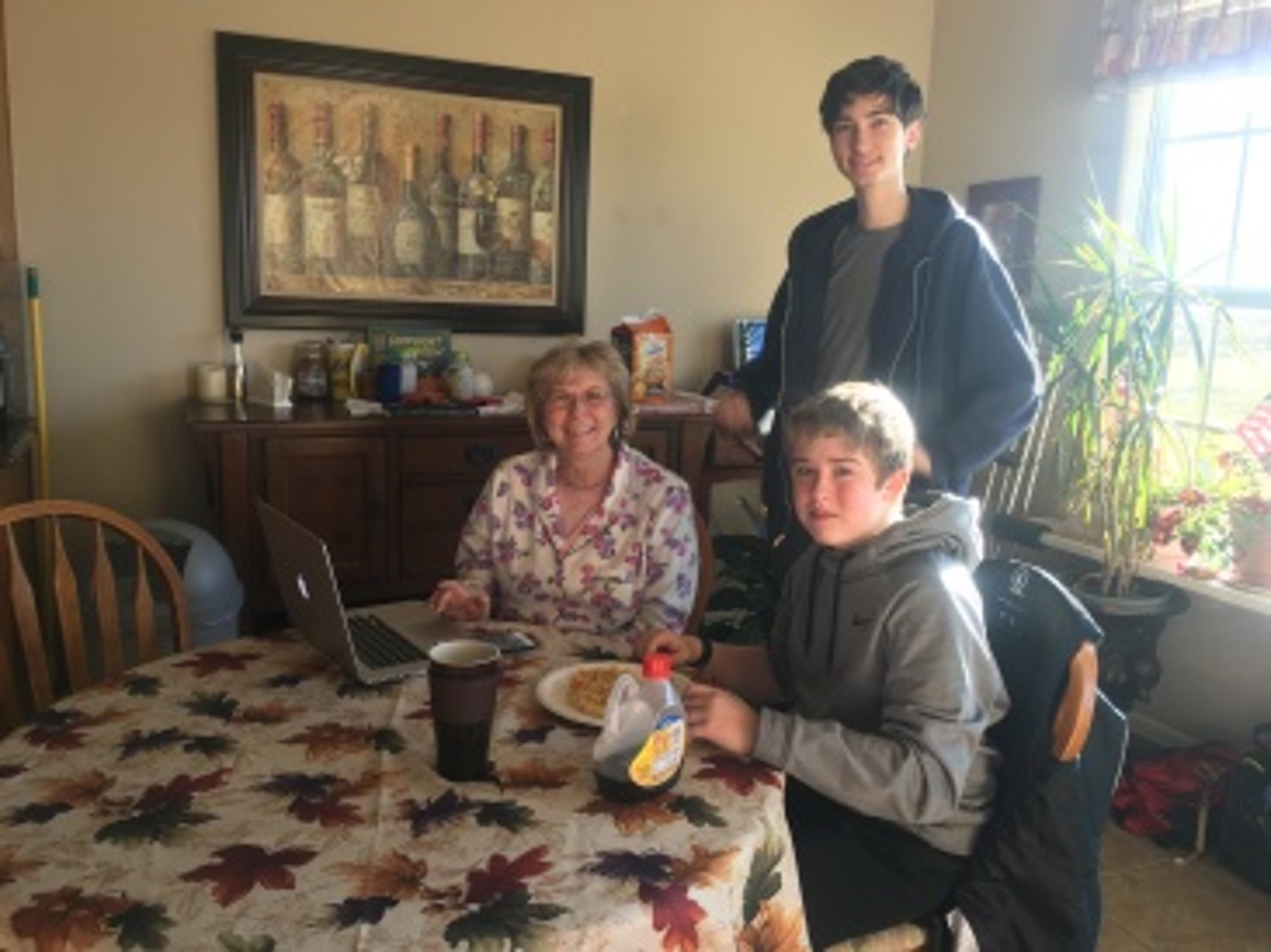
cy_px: 476
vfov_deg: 48.2
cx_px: 636
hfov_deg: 61.7
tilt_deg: -10.0
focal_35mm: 29
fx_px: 1064
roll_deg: -1.7
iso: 32
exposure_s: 1/40
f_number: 2.2
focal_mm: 4.15
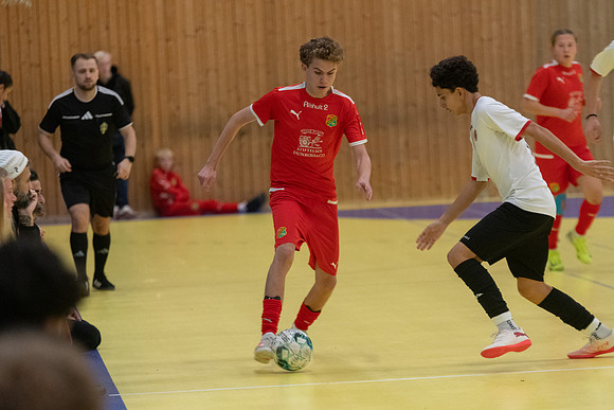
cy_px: 205
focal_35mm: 225
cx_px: 307
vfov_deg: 6.1
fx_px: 3838
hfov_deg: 9.1
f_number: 3.2
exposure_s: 1/640
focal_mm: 150
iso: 4000
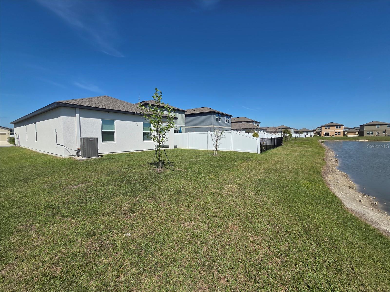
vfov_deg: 89.9
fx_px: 146
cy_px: 146
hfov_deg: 106.2
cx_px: 195
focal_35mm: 13
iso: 50
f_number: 2.2
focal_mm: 2.2
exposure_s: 1/3418
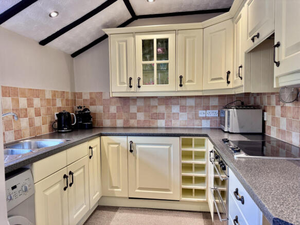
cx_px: 150
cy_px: 112
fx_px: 208
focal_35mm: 24
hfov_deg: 71.6
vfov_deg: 56.8
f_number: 1.78
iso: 160
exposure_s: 1/50
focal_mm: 6.76
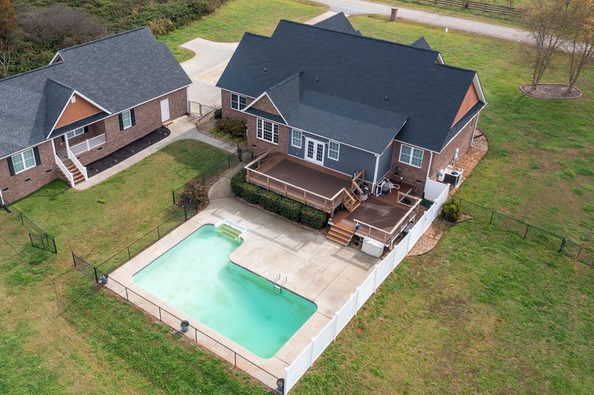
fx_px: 577
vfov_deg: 37.8
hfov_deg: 54.1
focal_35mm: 35
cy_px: 179
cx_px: 241
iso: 100
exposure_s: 1/160
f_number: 3.5
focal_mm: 10.26
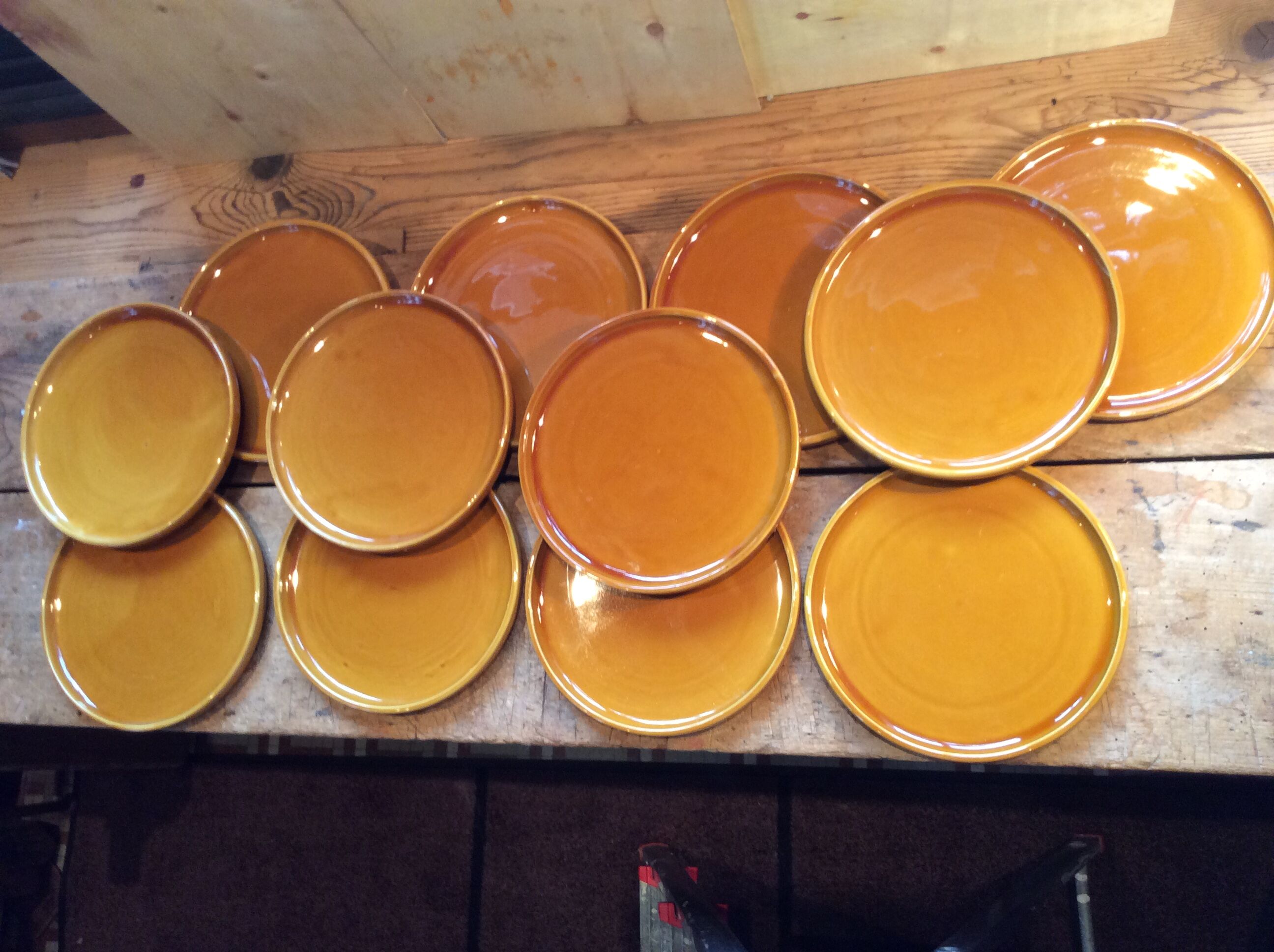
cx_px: 637
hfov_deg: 56.9
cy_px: 476
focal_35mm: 32
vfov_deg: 44.1
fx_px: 1176
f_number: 2.4
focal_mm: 3.3
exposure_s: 1/25
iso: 80
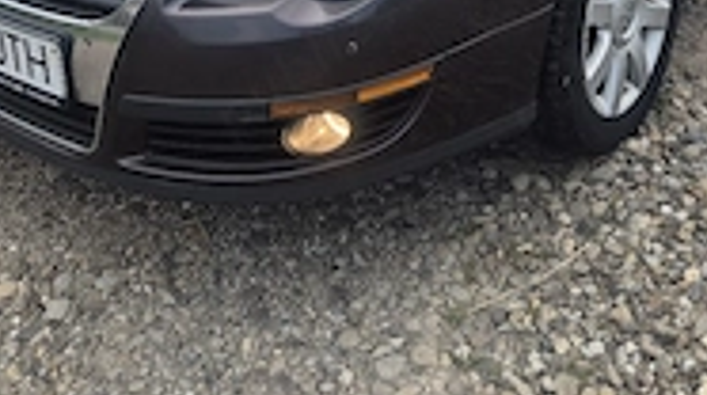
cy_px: -209
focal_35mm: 54
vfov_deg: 19.2
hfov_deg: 38.4
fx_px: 1011
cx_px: 414
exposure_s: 1/833
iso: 25
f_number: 1.8
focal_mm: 5.4
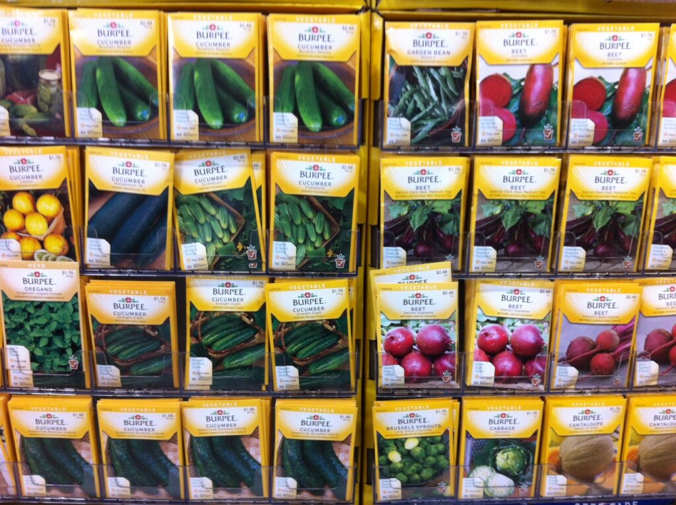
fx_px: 683
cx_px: 338
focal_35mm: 35
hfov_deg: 52.7
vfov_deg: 40.6
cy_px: 252
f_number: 2.8
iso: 80
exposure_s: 1/20
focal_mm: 3.85
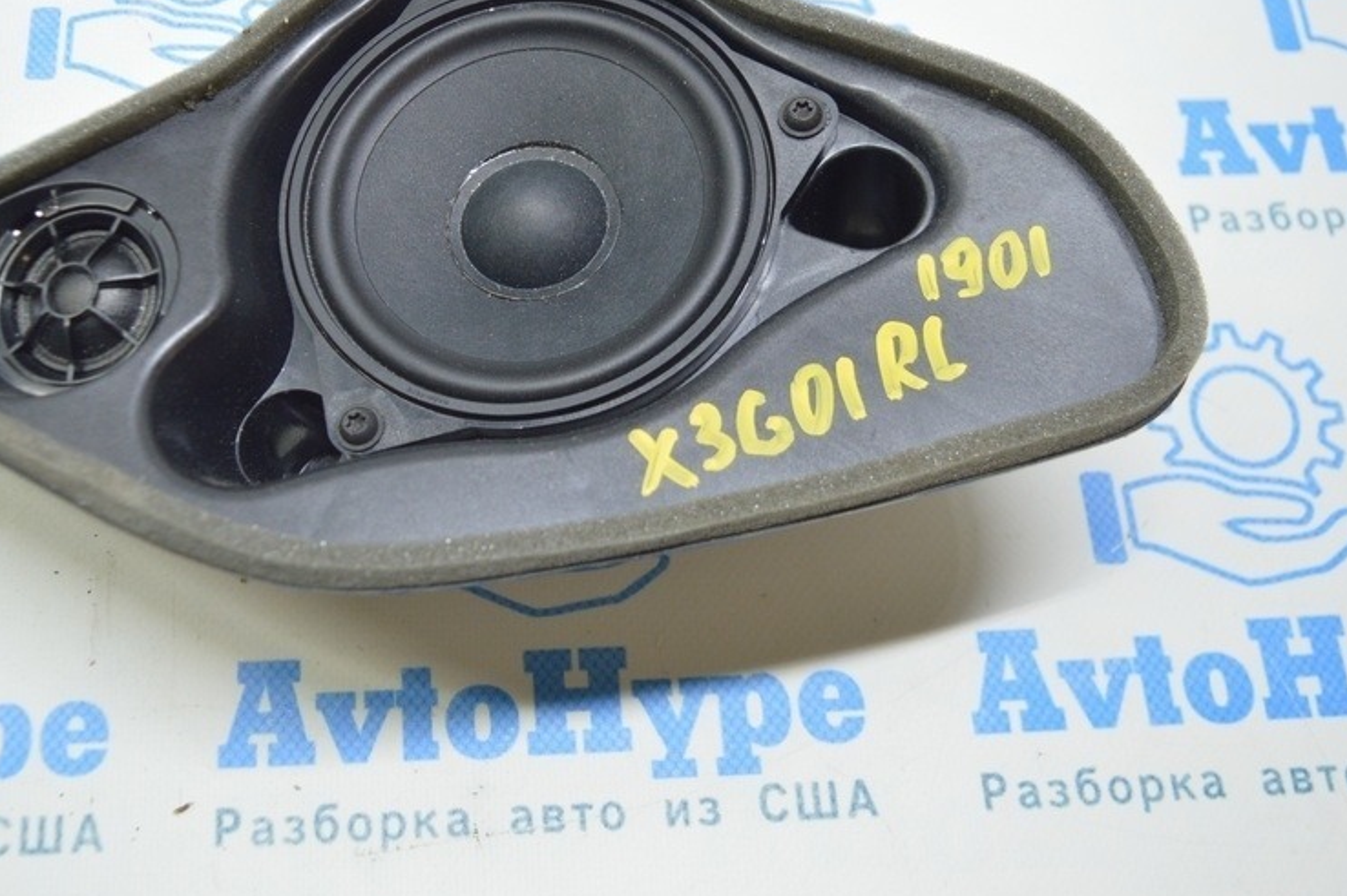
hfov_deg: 44.4
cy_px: 315
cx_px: 495
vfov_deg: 30.5
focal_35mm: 44
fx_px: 1634
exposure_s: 1/40
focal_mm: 21
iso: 400
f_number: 3.8
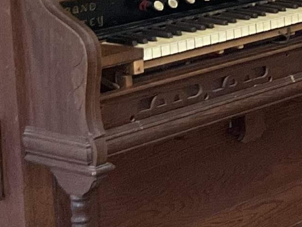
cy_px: -95
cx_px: 609
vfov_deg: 10.2
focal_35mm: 141
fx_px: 1230
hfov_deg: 12.3
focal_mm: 3
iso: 125
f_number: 1.8
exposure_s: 1/60
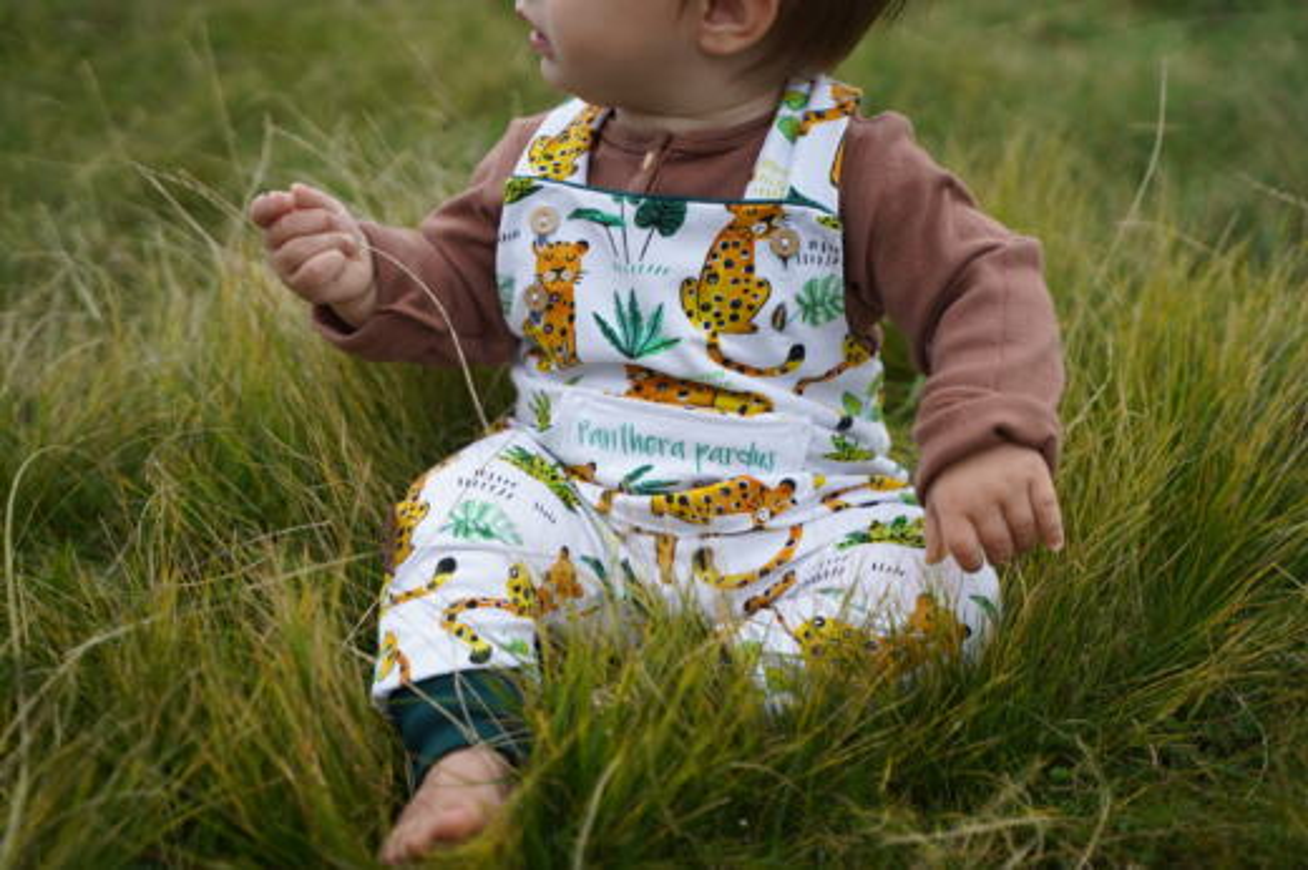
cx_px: 654
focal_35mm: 58
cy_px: 435
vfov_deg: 23.4
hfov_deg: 34.5
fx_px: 2106
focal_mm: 58
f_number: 2.8
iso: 2000
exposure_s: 1/8000
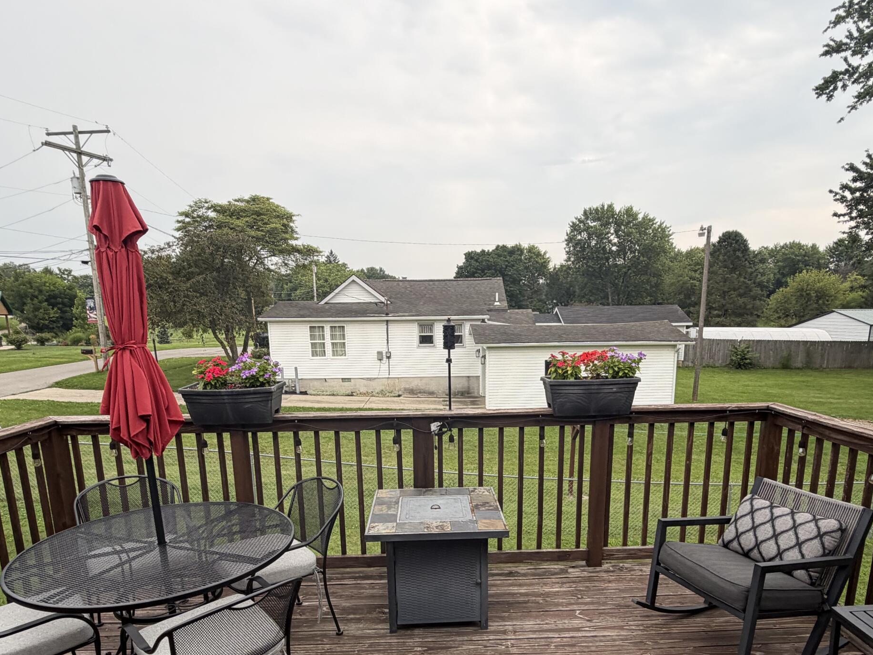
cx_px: 456
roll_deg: +1.5
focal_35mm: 23
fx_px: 580
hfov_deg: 73.9
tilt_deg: -11.2
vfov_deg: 57.6
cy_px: 438
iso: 40
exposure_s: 1/167
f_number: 2.2
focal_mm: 2.22
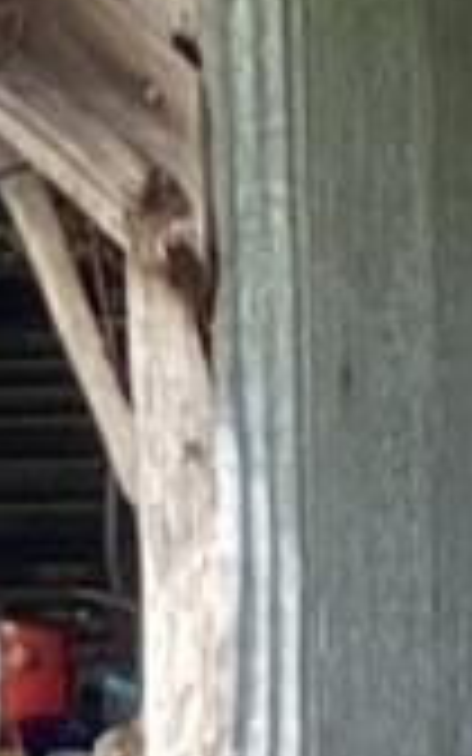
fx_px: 6586
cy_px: 234
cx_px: -1596
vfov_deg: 6.6
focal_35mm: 320
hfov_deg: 3.8
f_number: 2.4
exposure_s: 1/222
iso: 25
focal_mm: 3.3
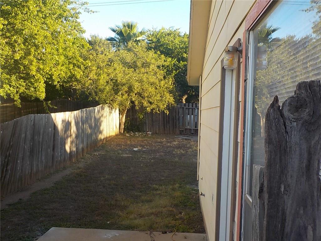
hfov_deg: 60.0
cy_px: 120
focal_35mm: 30
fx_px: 278
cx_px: 160
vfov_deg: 46.8
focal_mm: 4.1
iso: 125
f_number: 3.3
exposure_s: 1/160
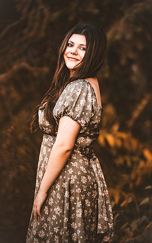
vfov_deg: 10.2
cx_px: 79
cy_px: 122
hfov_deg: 6.4
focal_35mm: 205
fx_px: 1357
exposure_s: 1/320
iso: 400
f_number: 2.8
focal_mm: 200
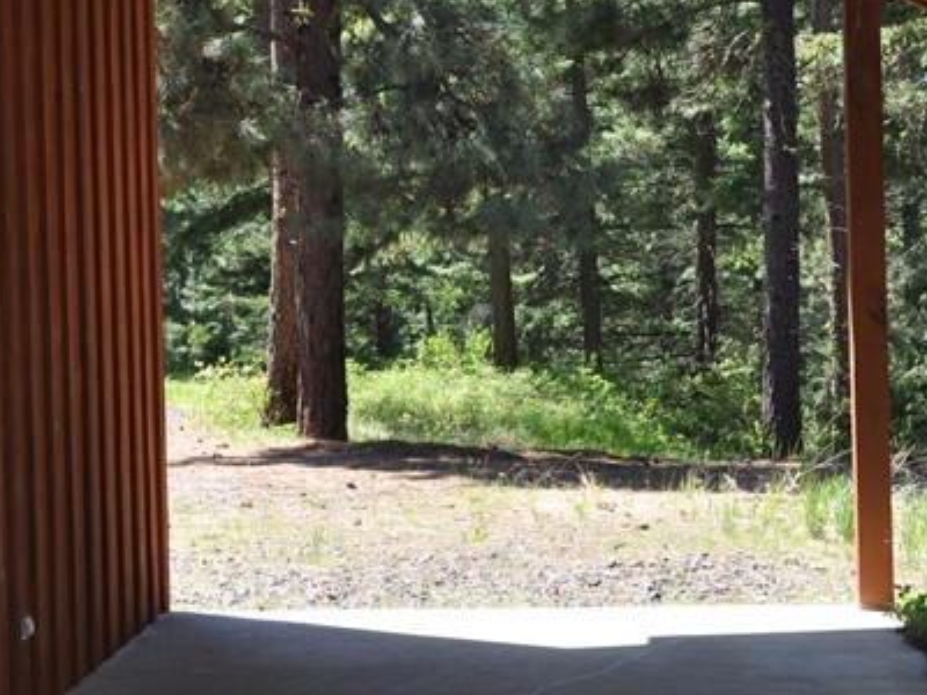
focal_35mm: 94
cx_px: 491
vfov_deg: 15.7
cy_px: 234
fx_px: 2517
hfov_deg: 20.9
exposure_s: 1/200
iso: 200
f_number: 6.3
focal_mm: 24
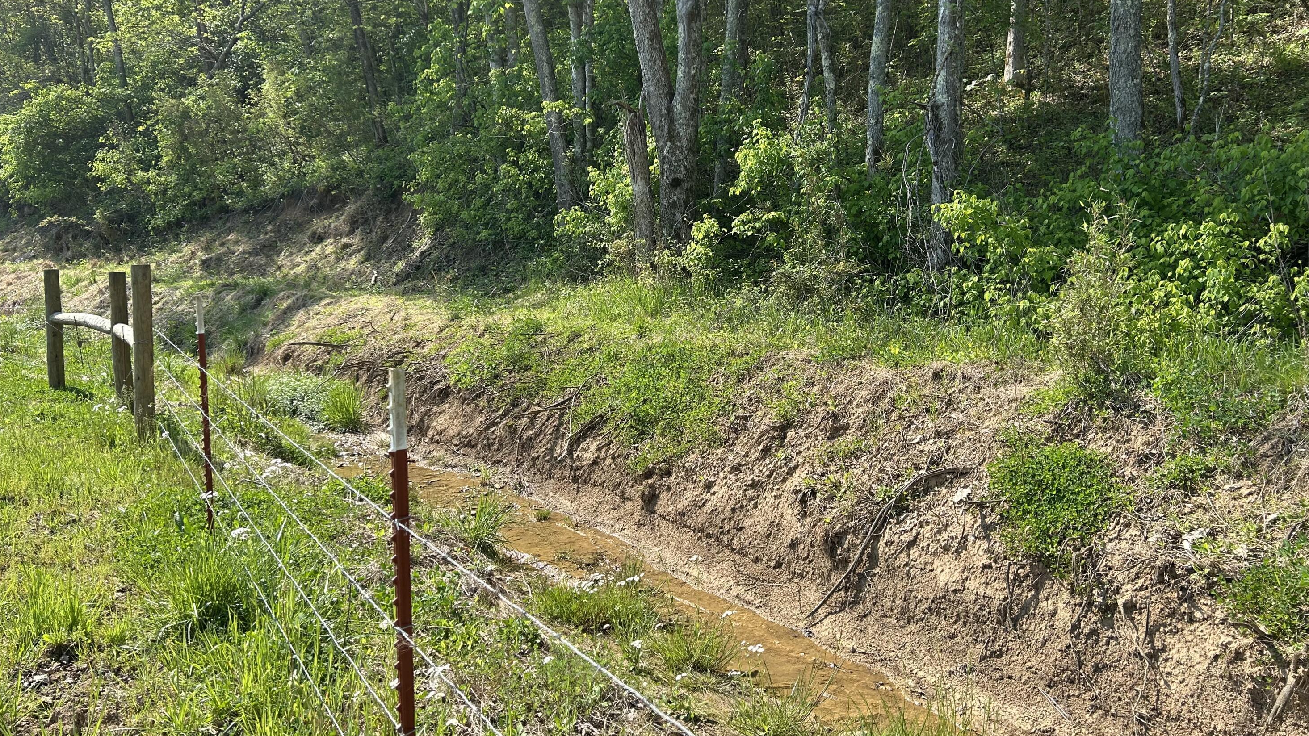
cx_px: 664
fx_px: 1007
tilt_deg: -2.4
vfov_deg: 40.1
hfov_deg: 66.1
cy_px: 305
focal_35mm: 29
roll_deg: +1.0
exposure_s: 1/1531
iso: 50
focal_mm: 5.7
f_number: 1.5
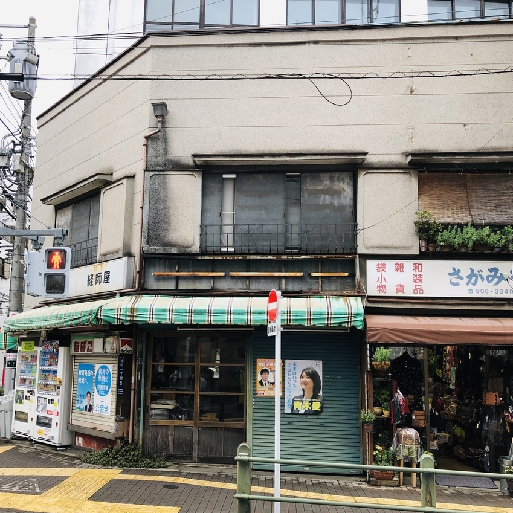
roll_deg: -1.0
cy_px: 271
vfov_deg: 47.2
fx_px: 587
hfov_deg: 47.1
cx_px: 224
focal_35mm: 35
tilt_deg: +9.2
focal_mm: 4
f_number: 1.8
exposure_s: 1/100
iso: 32
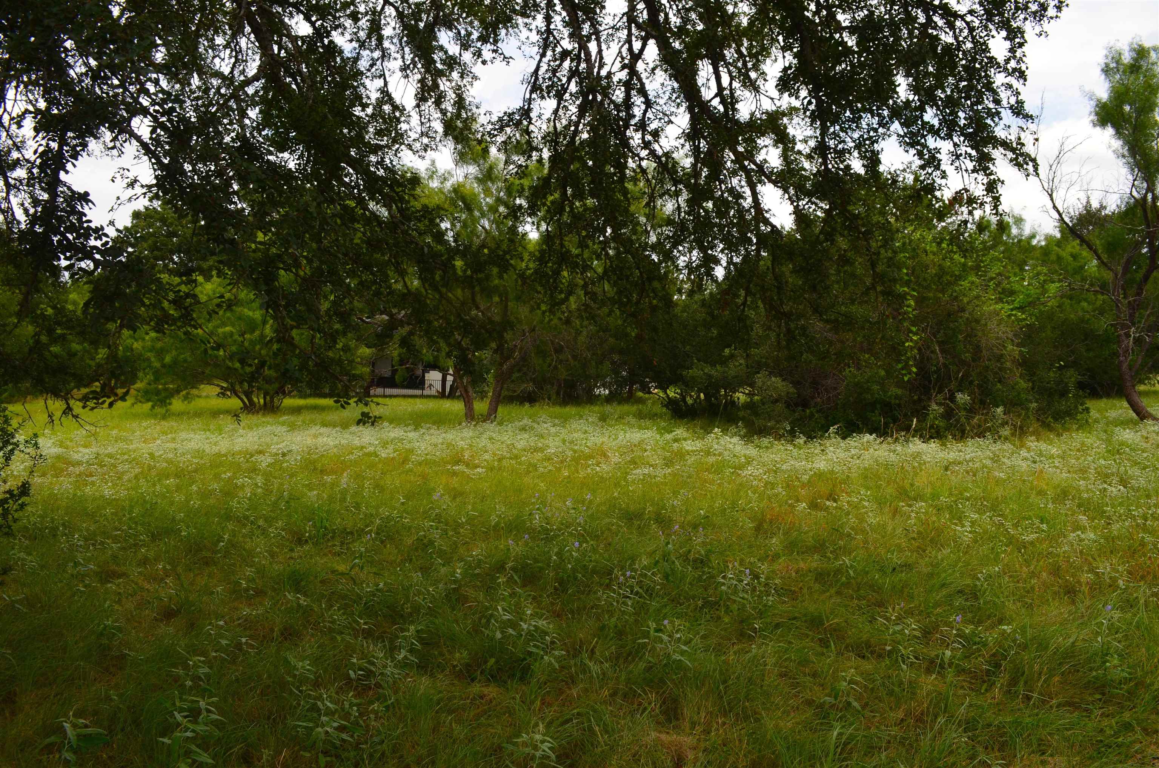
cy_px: 384
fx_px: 867
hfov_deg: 67.5
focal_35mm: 27
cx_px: 580
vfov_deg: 47.7
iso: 320
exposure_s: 1/250
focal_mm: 18
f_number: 10
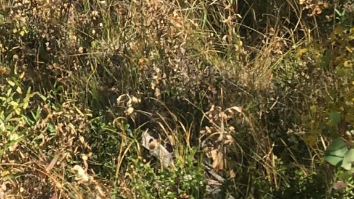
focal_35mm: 165
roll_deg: +1.7
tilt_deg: +30.5
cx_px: -117
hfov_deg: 12.6
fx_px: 1549
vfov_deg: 6.9
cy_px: -294
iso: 25
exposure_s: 1/769
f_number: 2.2
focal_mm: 4.15
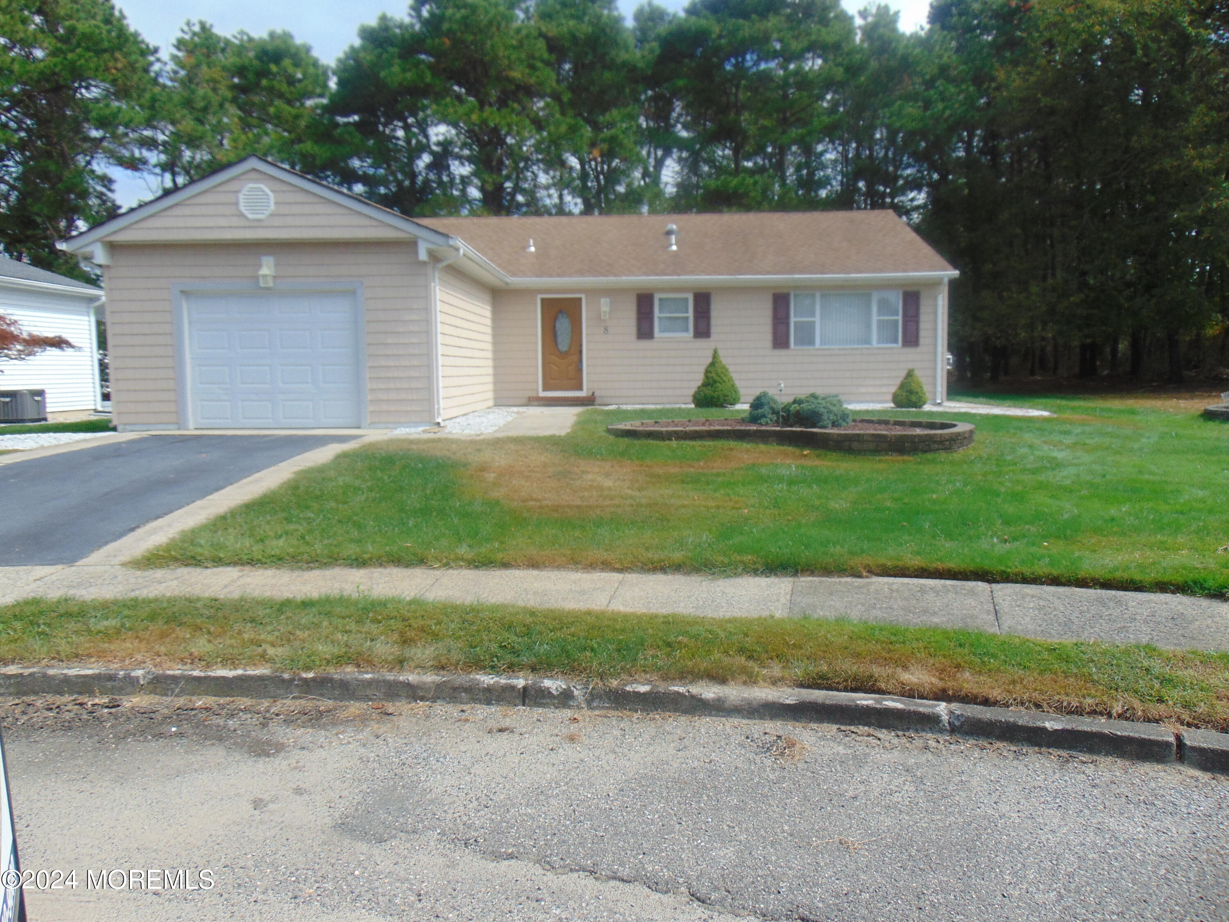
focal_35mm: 25
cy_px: 461
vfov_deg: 54.9
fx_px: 888
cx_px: 614
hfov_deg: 69.4
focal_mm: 4.5
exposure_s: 1/1000
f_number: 3
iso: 80
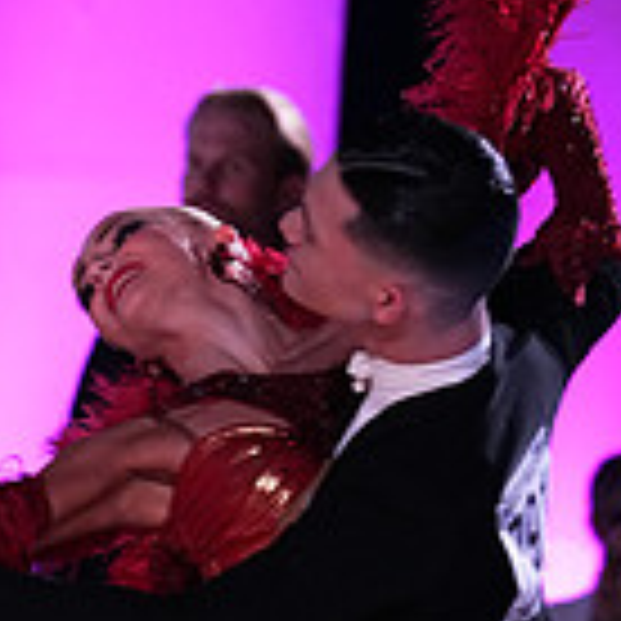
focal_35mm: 563
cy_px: 940
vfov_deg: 3.1
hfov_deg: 3.1
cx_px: -83
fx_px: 11427
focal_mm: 158
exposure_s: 1/320
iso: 5000
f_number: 5
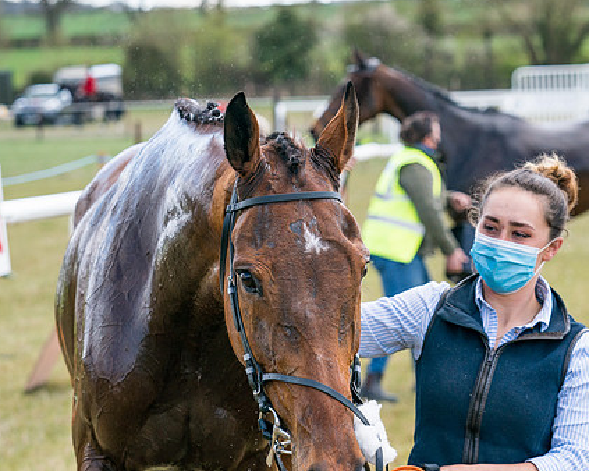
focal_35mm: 146
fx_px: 2544
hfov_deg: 13.2
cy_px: 275
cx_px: 319
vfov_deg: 10.6
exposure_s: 1/1000
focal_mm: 92
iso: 400
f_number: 5
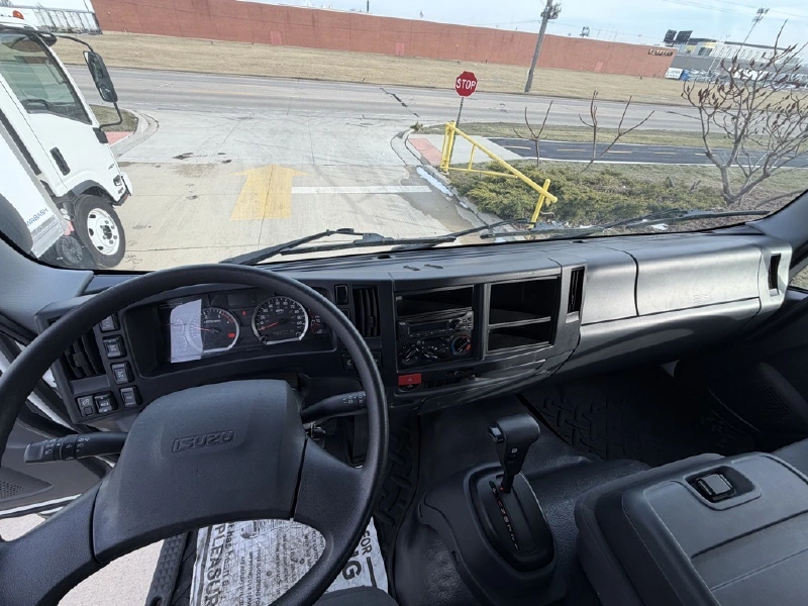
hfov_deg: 102.1
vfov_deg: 85.7
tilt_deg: -38.7
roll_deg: -5.7
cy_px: 303
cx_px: 404
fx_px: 327
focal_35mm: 14
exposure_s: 1/388
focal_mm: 2.22
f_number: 2.2
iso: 50
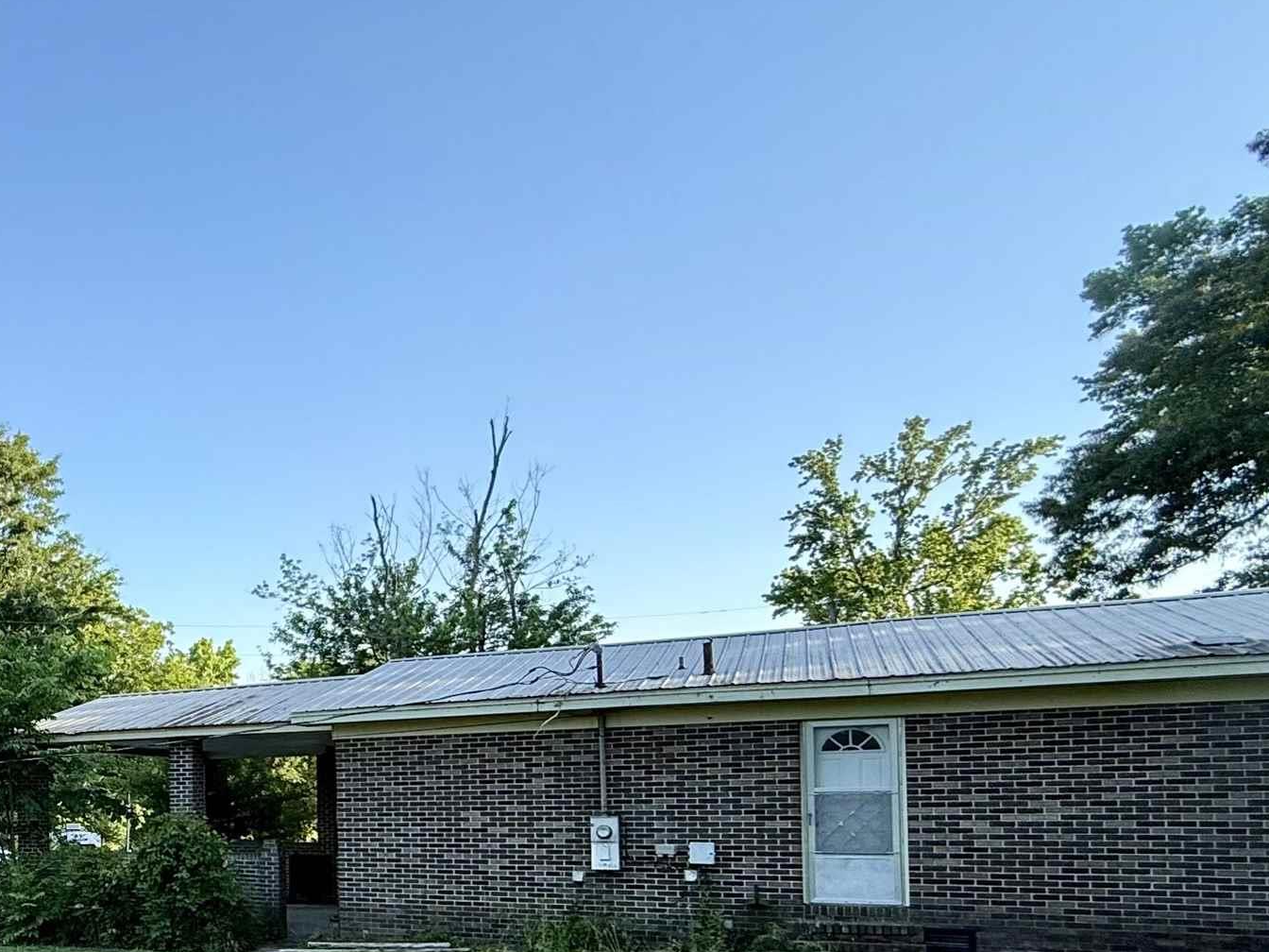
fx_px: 1173
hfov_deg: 46.3
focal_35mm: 32
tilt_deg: +2.2
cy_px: 780
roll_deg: +0.3
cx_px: -36
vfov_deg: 42.0
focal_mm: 2.22
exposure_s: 1/494
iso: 50
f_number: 2.2
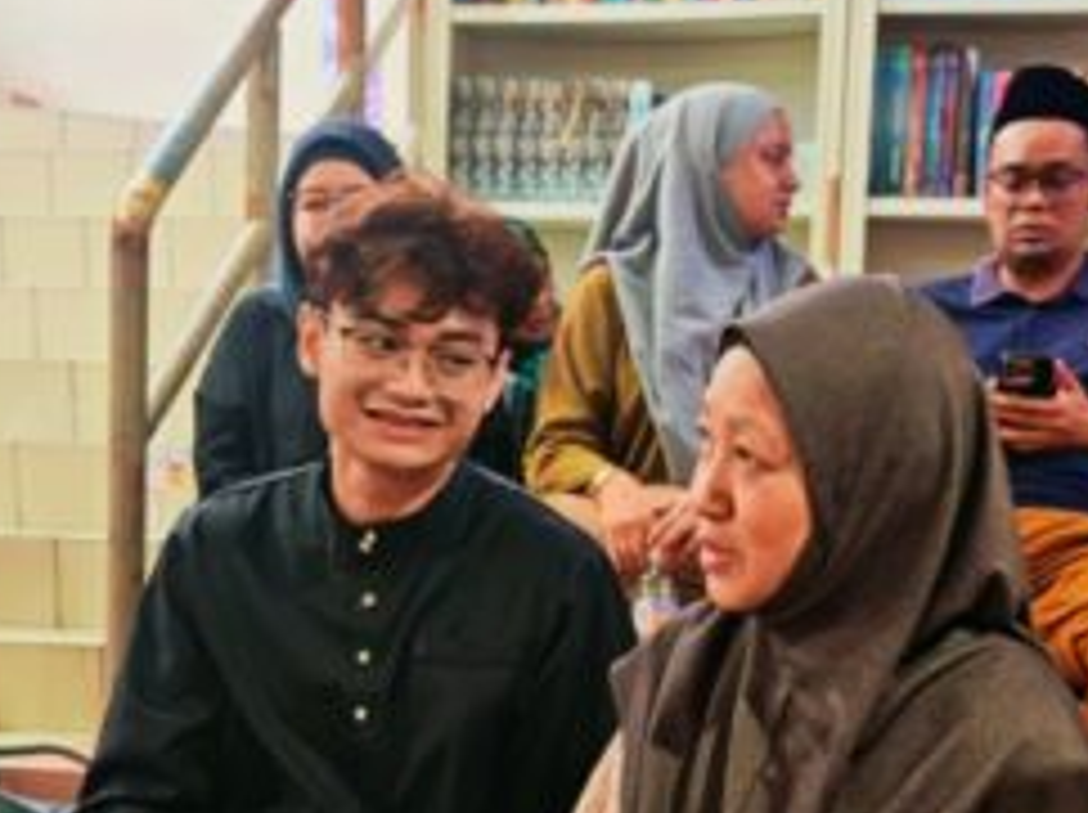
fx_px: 2418
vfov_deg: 18.8
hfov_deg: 25.3
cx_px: 414
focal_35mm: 77
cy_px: 723
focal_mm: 6.83
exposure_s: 1/67.1
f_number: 2
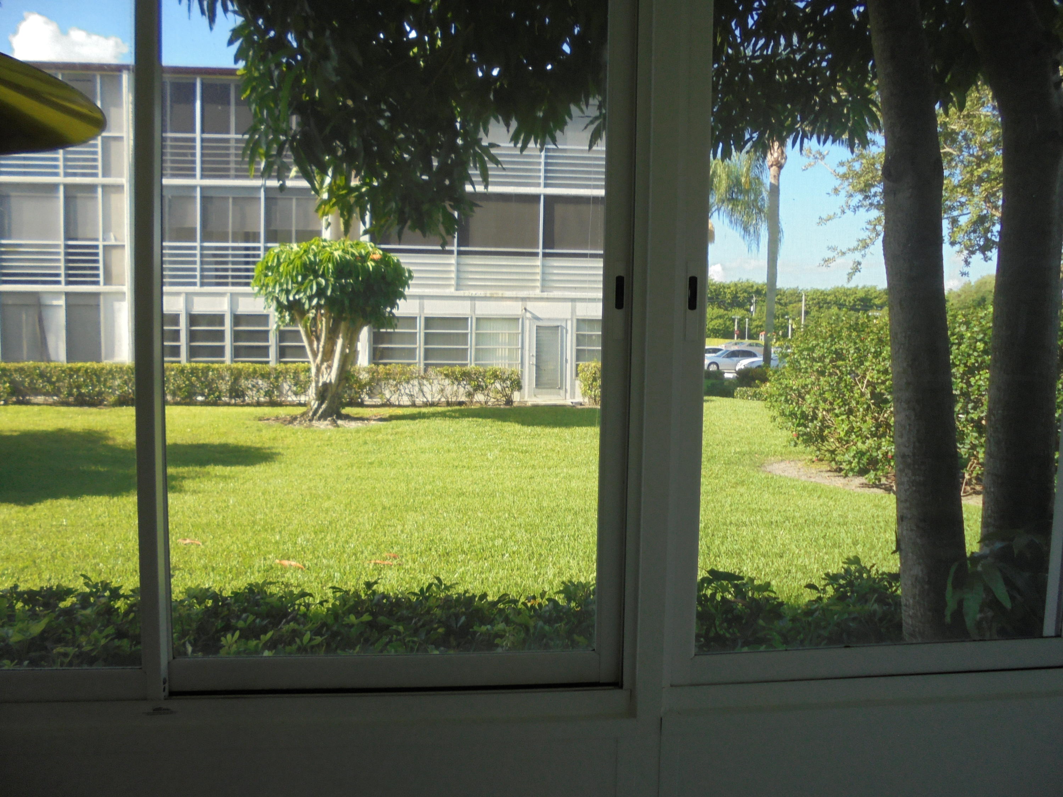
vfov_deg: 53.1
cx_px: 532
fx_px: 798
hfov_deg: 67.3
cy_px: 398
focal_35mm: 26
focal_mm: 4.6
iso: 100
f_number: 3.5
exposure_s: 1/60
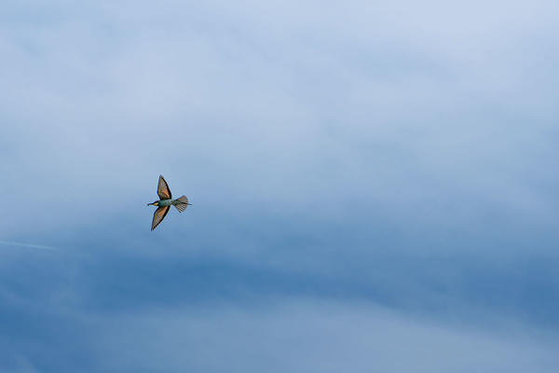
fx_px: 4774
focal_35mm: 308
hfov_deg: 6.7
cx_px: 280
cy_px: 186
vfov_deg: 4.5
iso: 400
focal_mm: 205
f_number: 10
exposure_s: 1/2500
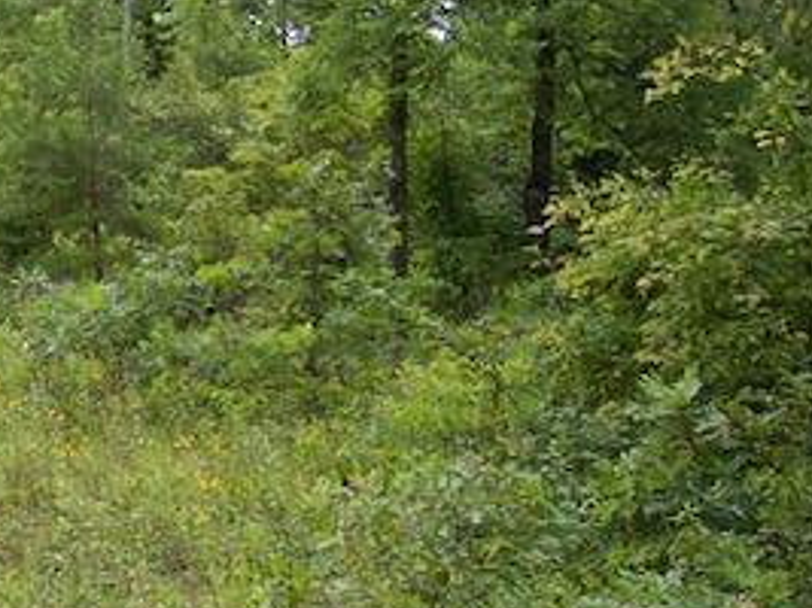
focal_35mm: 91
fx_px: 2134
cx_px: -143
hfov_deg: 20.3
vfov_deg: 16.2
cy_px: 260
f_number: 2.8
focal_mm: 8
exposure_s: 1/350
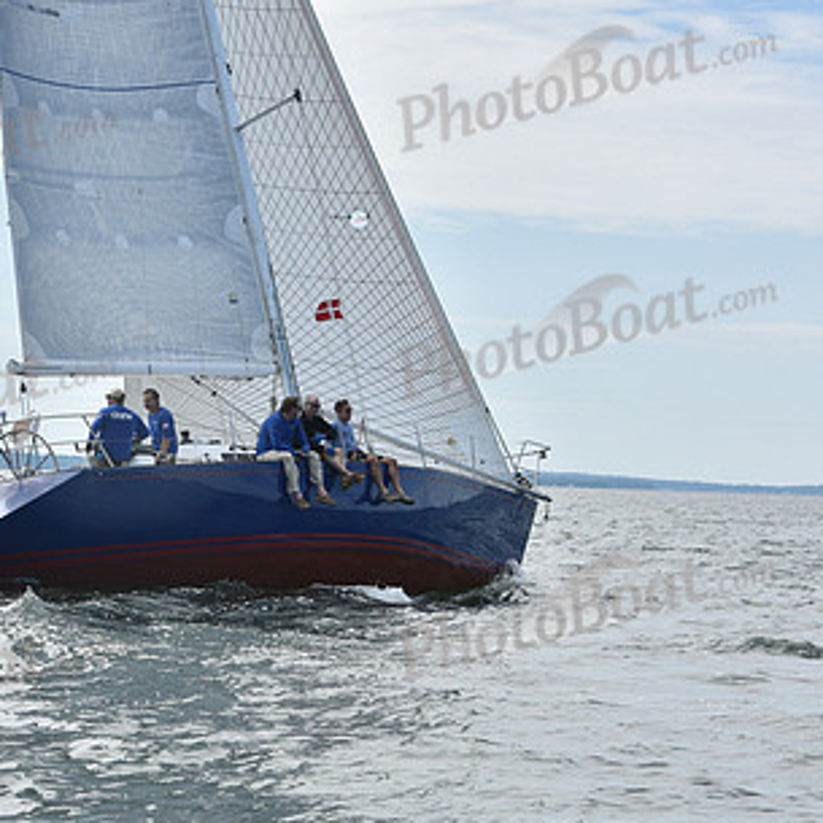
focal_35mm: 113
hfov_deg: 15.4
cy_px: 509
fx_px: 3040
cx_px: 259
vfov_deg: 15.4
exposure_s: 1/1000
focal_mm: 70
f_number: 8
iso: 320
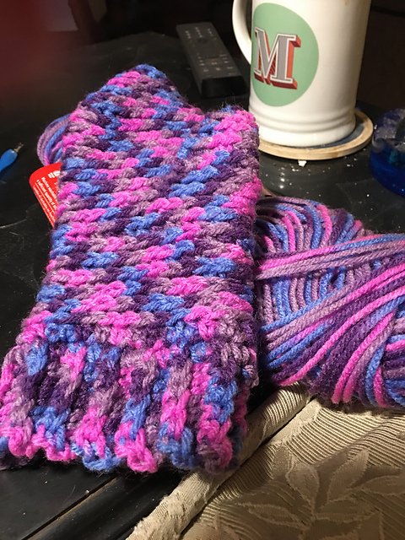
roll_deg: +2.1
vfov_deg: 61.7
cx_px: 202
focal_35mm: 29
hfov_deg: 48.2
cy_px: 270
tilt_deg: -40.5
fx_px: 452
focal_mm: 4.15
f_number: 2.2
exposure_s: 1/10
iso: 100
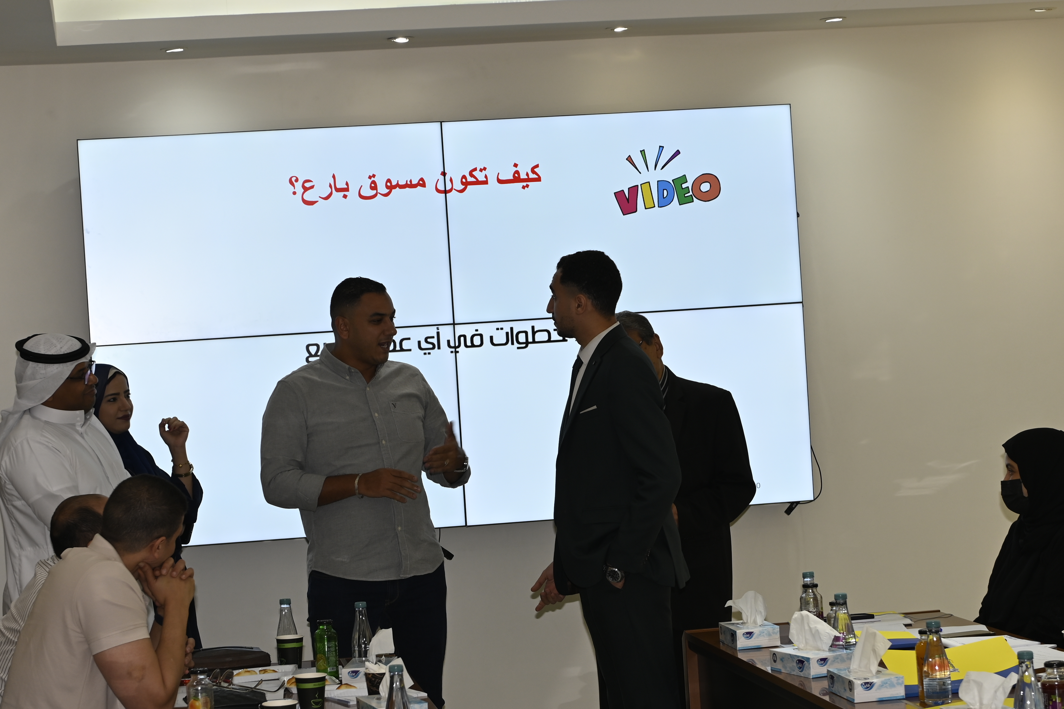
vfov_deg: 15.7
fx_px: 2571
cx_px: 532
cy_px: 354
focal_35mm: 87
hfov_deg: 23.4
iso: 200
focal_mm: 58
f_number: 4.5
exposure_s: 1/80
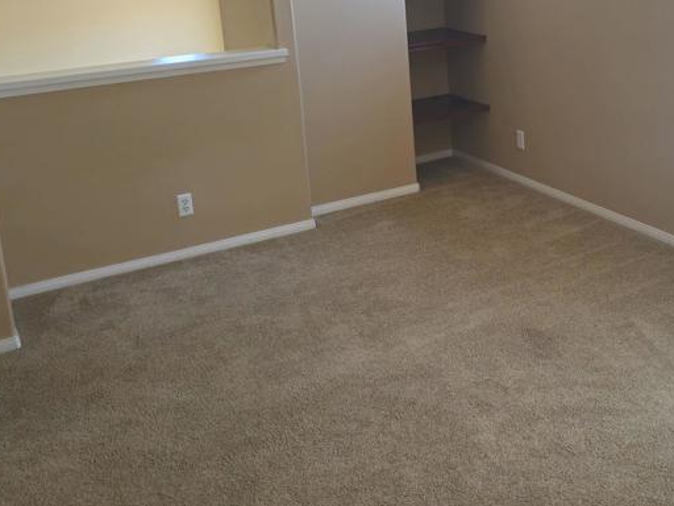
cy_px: 125
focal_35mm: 46
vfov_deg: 31.0
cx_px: 511
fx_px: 896
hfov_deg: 40.0
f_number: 1.8
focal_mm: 5.54
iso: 100
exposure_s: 1/60
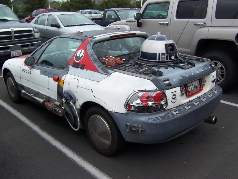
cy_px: 90
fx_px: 248
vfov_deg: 39.7
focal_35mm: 36
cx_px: 119
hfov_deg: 51.4
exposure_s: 1/180
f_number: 3.4
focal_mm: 5.6
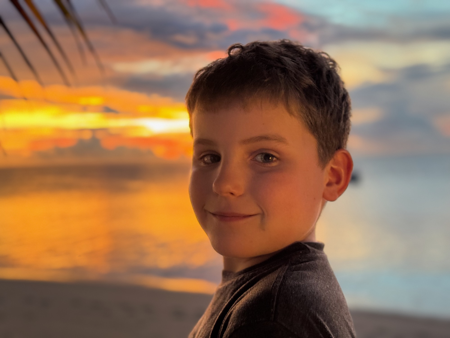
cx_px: 225
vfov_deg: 30.3
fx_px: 624
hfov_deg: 39.7
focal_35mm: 48
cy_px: 169
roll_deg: +1.8
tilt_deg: -1.4
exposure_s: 1/40
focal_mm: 6.76
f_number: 1.78
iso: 320
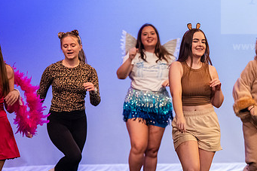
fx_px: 2005
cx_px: 198
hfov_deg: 7.3
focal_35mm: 281
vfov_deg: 4.9
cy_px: 62
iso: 4000
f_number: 3.5
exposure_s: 1/320
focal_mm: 165
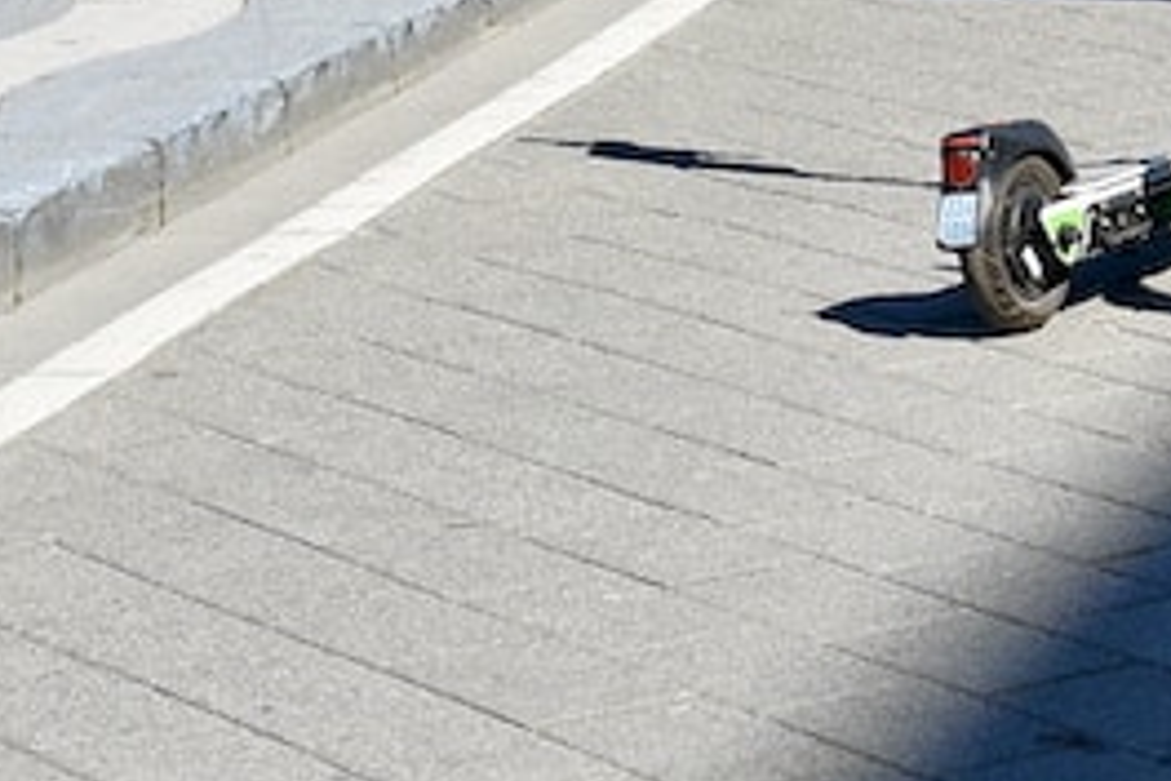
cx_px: 1810
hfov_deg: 10.6
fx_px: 6050
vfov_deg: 7.2
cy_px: -504
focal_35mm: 186
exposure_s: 1/1000
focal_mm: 48
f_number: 16
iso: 2000
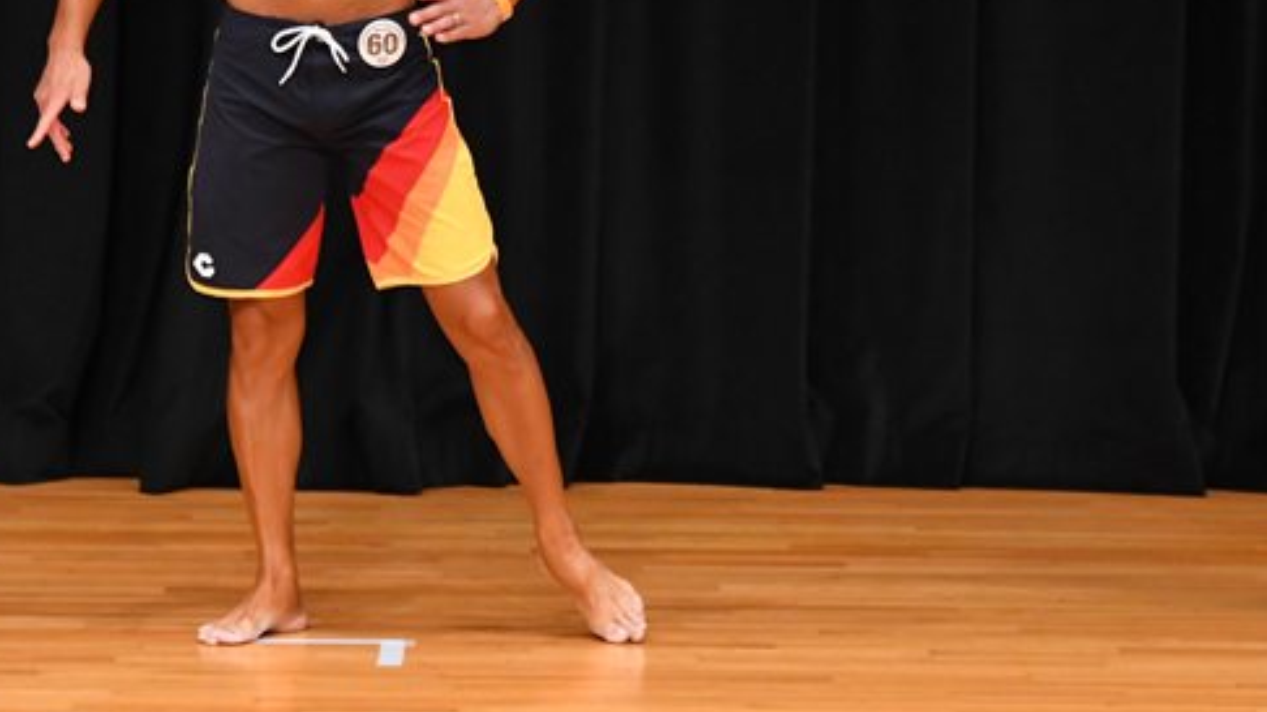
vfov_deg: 2.5
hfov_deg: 4.5
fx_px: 15986
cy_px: 112
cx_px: 431
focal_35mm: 476
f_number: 5.6
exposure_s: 1/400
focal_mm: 190
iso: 4000
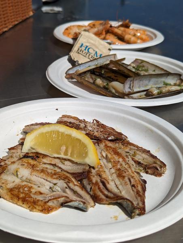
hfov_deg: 30.3
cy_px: 122
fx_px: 337
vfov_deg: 39.6
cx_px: 92
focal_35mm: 48
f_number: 1.85
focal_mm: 6.81
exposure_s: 1/6329
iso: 48
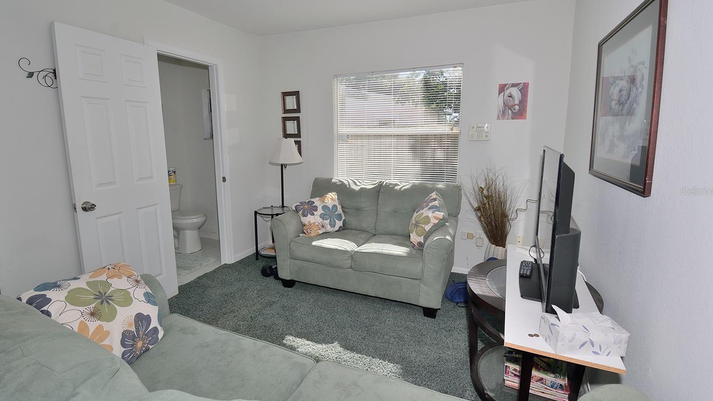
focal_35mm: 17
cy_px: 191
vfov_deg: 63.9
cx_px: 338
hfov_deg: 95.8
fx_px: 321
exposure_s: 1/200
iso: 200
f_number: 10
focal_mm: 10
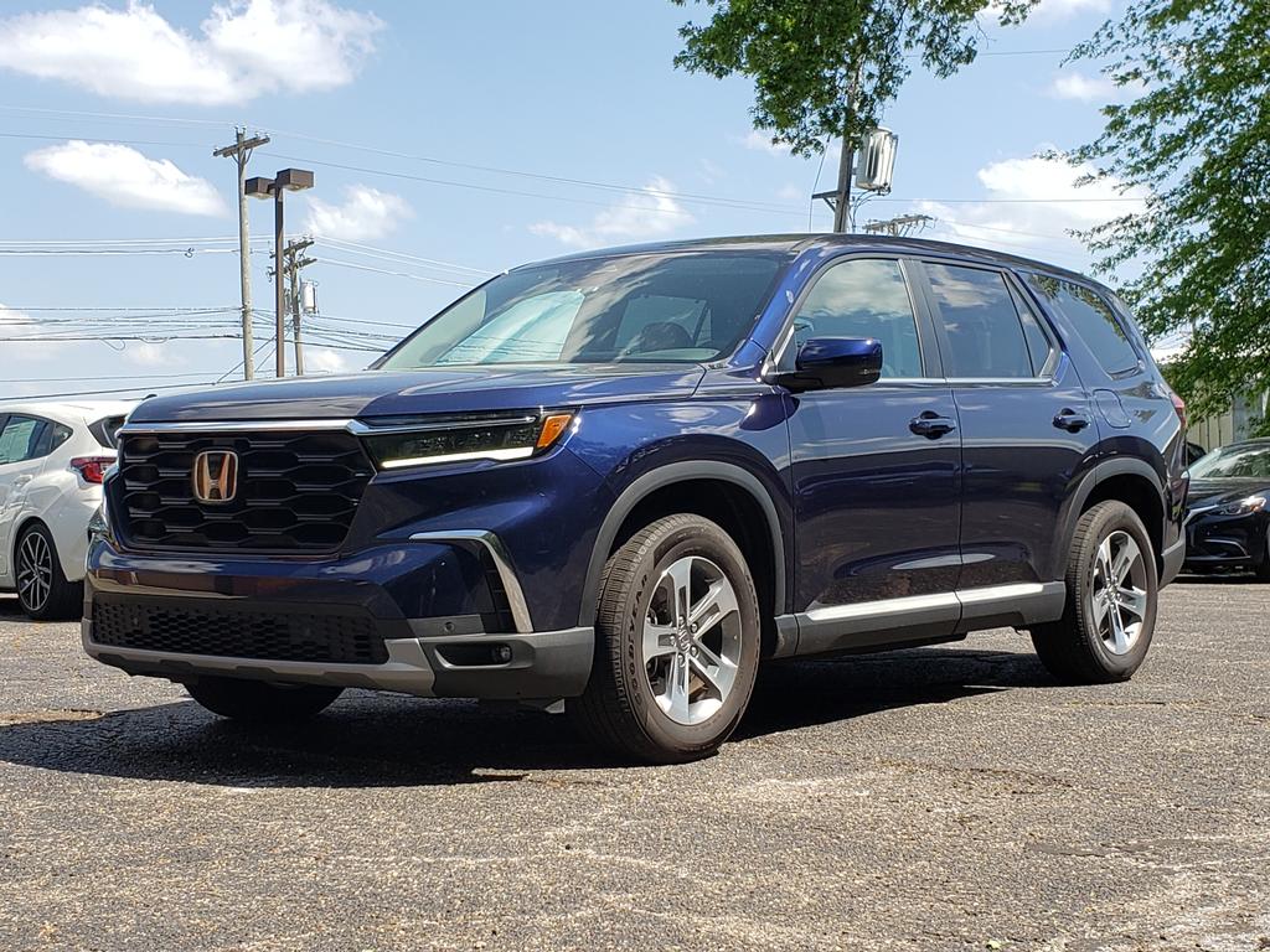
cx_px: 635
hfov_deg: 67.3
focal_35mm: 26
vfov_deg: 53.1
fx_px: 954
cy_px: 476
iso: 50
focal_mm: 4.3
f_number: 2.4
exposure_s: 1/843
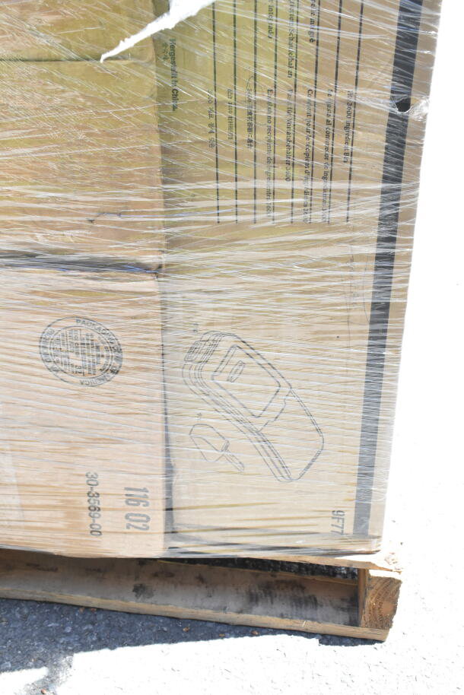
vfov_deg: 46.4
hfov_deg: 31.9
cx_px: 232
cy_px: 348
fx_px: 811
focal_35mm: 42
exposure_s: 1/400
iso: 1600
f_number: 10
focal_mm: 28
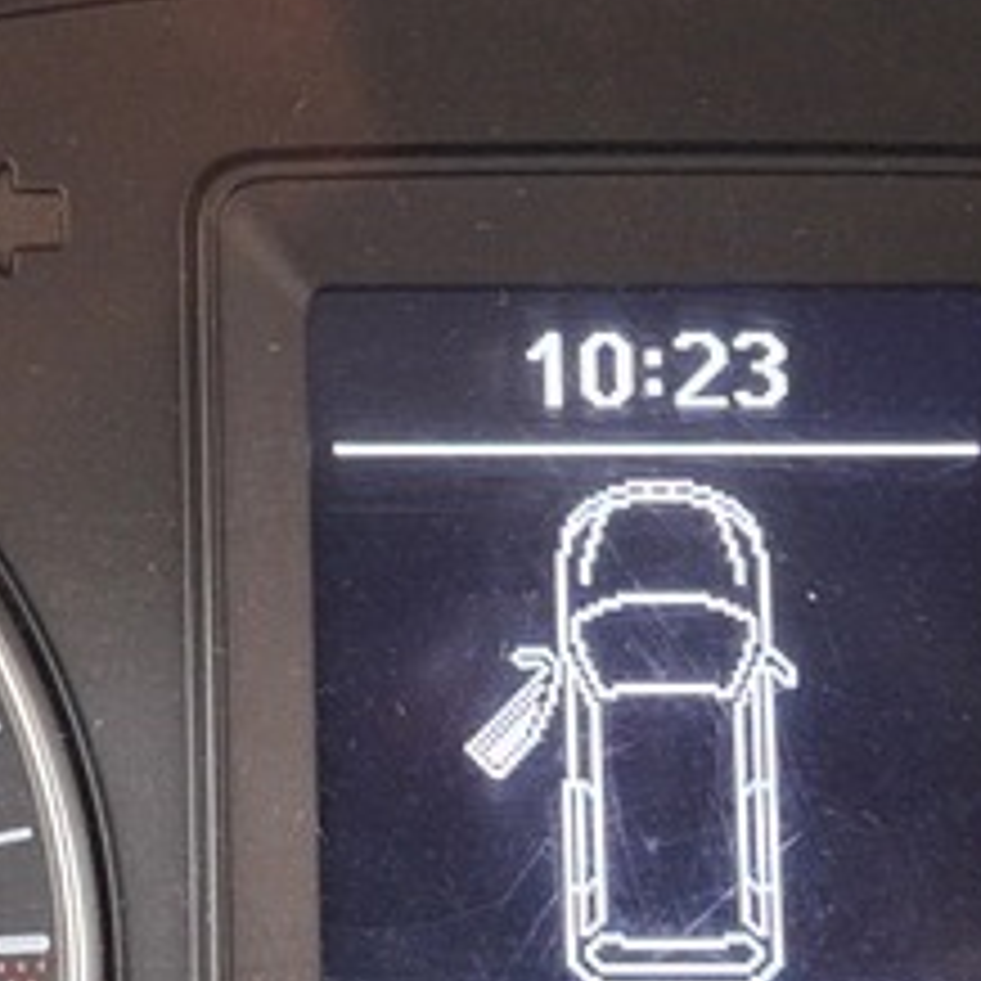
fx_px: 4296
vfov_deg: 12.9
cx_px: -36
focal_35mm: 134
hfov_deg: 12.8
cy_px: 126
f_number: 1.8
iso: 500
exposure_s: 1/20
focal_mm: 5.54
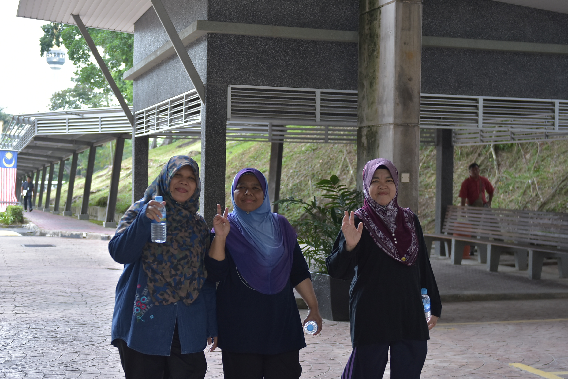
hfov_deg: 33.4
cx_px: 284
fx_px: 947
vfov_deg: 22.7
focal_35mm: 60
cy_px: 190
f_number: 2.8
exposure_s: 1/500
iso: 400
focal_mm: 40
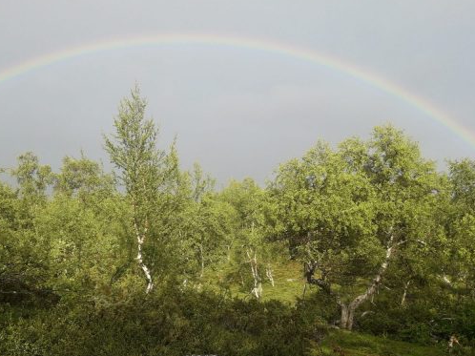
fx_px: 494
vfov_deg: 39.4
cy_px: 218
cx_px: 173
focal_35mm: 36
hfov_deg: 50.8
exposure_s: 1/633
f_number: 1.9
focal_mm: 3.7
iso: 40
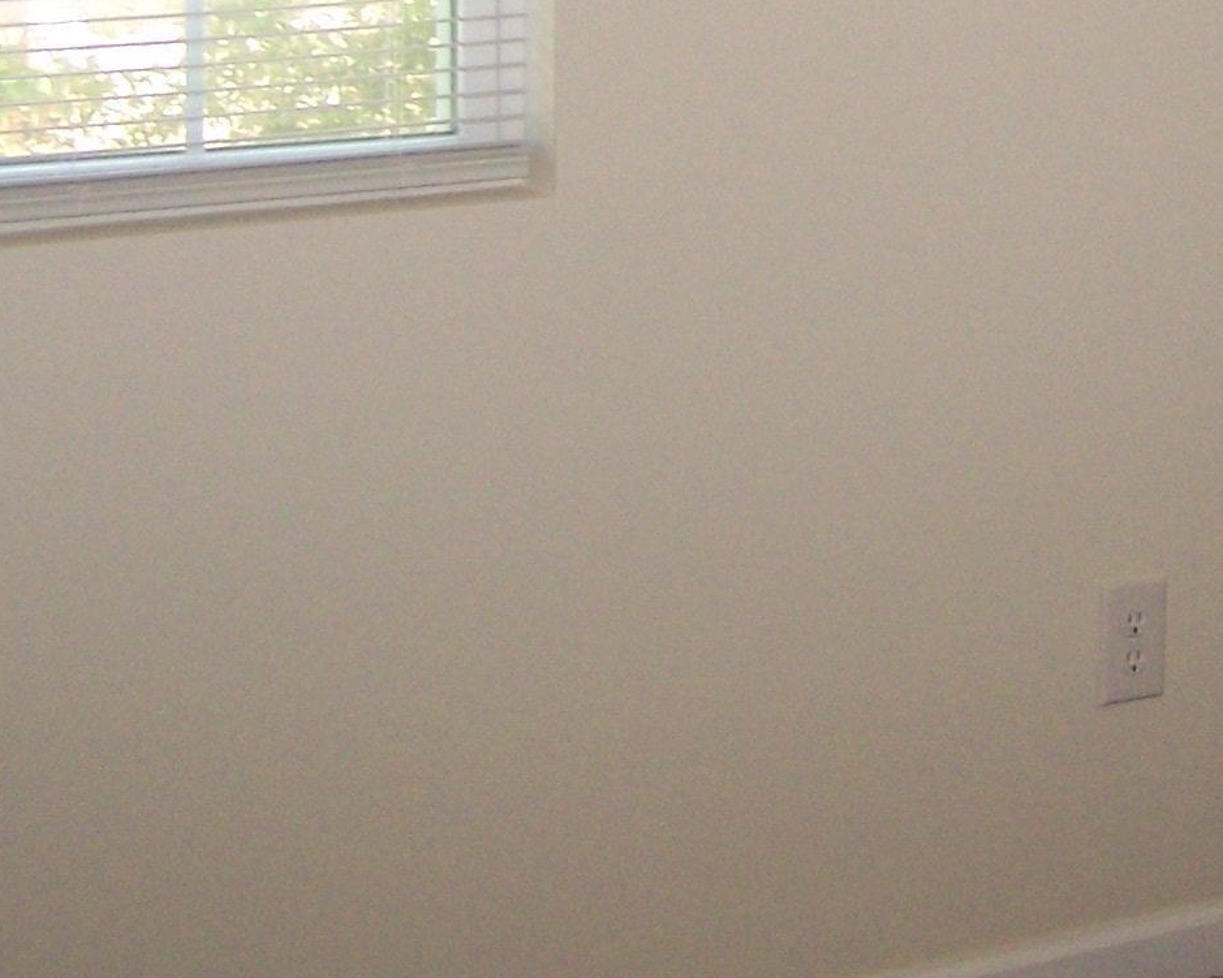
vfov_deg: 13.3
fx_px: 4054
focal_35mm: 112
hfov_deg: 16.6
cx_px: 1349
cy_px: -259
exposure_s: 1/60
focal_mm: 6.3
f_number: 2.8
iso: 160
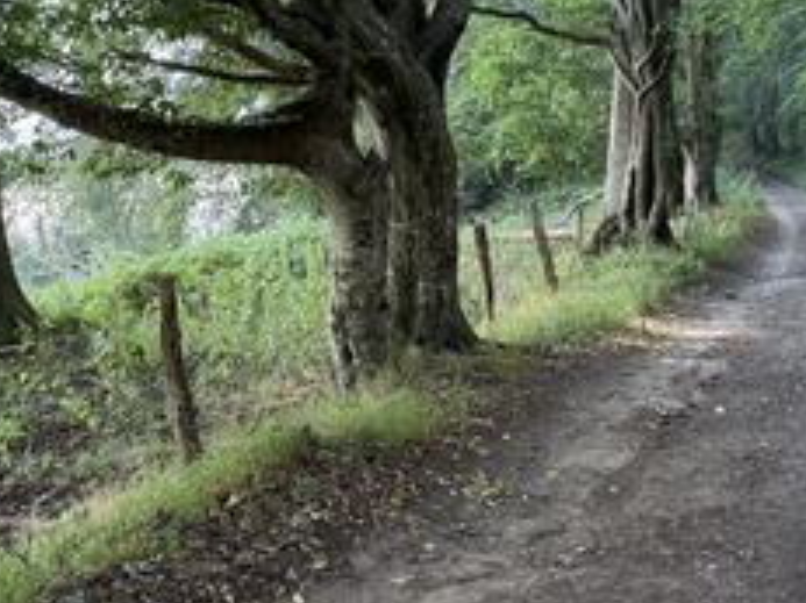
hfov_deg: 36.4
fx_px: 1210
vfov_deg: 28.0
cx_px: 258
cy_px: 256
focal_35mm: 52
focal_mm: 6.76
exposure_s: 1/94
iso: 200
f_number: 1.78
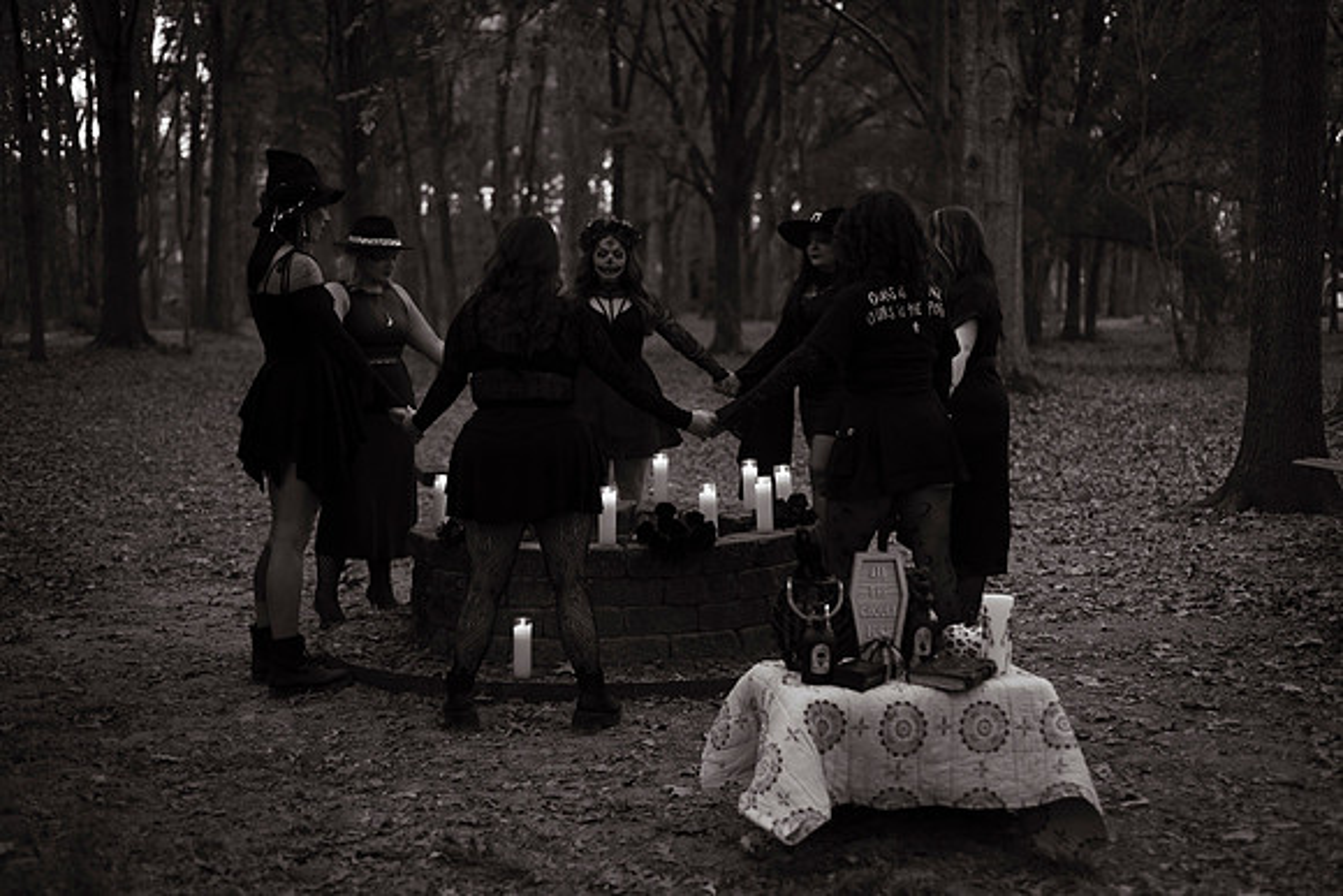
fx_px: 1950
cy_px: 455
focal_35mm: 52
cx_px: 693
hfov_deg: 38.0
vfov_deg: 25.9
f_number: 2
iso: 800
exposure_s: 1/250
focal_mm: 50
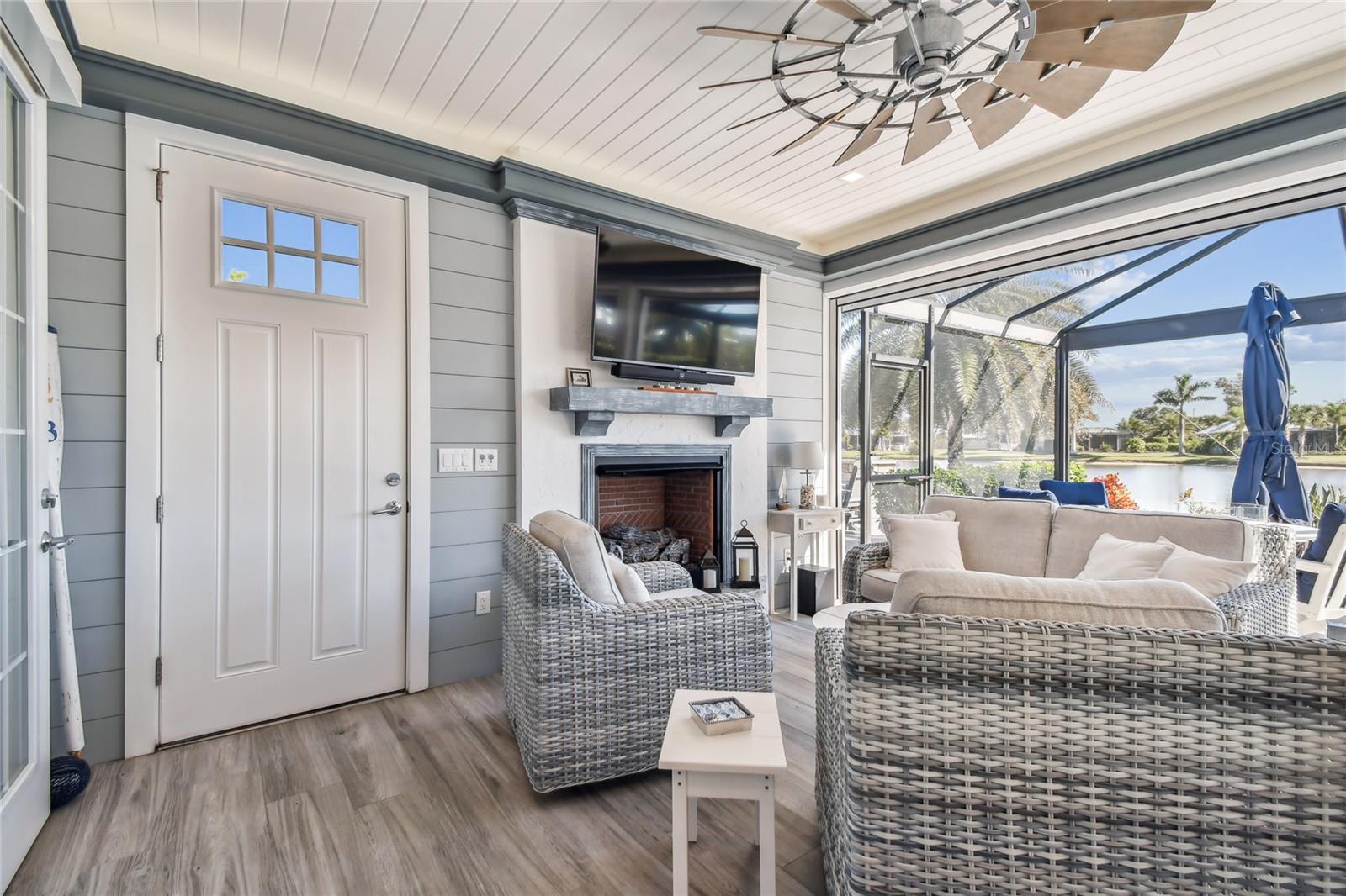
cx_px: 673
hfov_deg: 100.4
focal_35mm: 15
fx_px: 561
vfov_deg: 77.3
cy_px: 448
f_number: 7.1
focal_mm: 10
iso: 100
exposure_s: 1/160
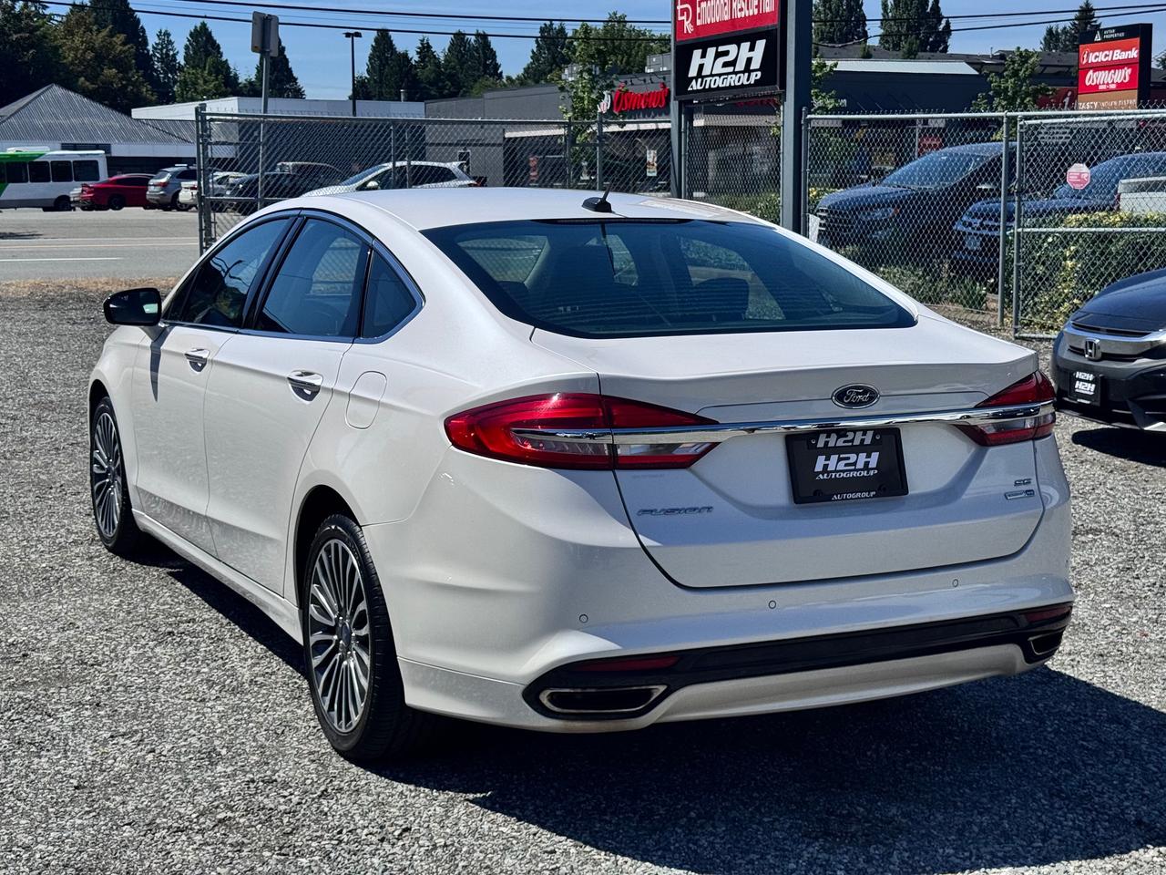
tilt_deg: -6.7
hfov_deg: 39.7
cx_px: 583
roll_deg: +0.6
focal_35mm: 48
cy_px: 438
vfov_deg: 30.3
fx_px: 1617
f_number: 1.78
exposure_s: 1/10526
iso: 80
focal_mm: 6.76
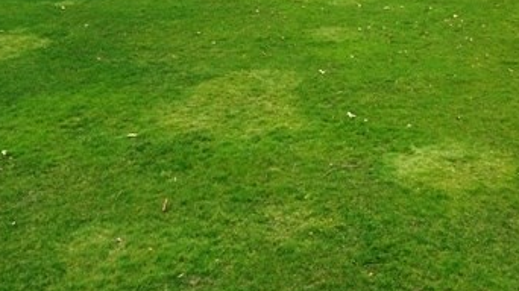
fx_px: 674
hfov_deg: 40.6
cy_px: 20
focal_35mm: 49
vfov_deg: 23.6
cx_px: 405
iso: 125
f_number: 3.5
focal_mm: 4.1
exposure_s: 1/250
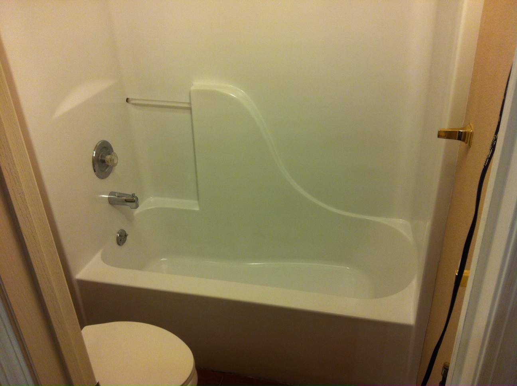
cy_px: 193
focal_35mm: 35
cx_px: 258
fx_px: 522
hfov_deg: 52.7
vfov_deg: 40.6
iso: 80
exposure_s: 1/30
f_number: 2.8
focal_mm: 3.85
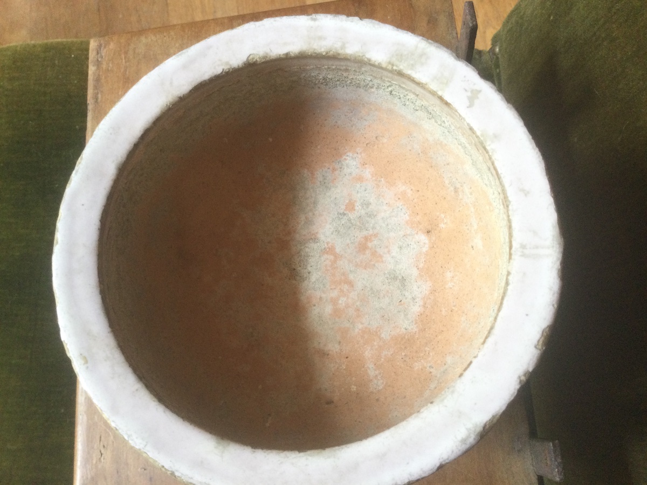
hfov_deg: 58.4
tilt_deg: -72.6
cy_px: 242
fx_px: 579
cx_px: 324
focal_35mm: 31
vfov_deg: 45.4
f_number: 2.4
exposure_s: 1/33
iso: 80
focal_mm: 3.3
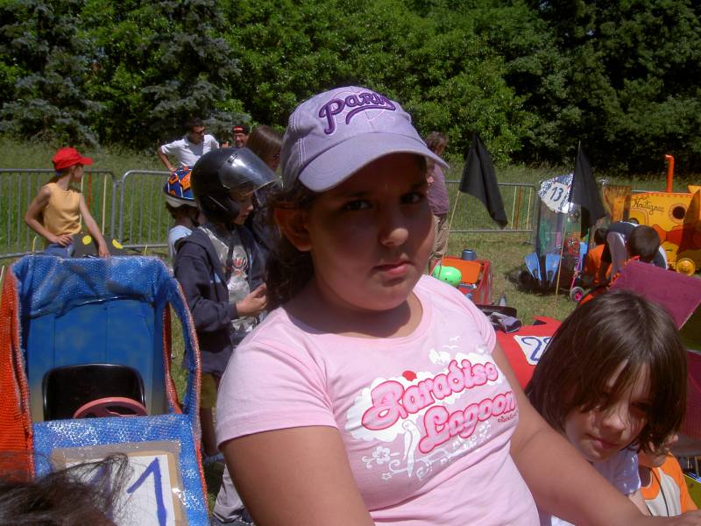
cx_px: 350
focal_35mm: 39
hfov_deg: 47.9
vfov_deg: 36.8
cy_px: 263
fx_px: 790
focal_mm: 8
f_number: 4.7
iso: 100
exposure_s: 1/1000
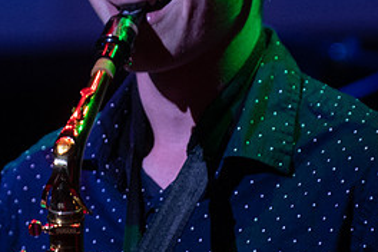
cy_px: 19
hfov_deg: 2.8
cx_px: 169
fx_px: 7738
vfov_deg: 1.9
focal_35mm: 737
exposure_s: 1/200
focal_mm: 200
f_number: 2.8
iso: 1600
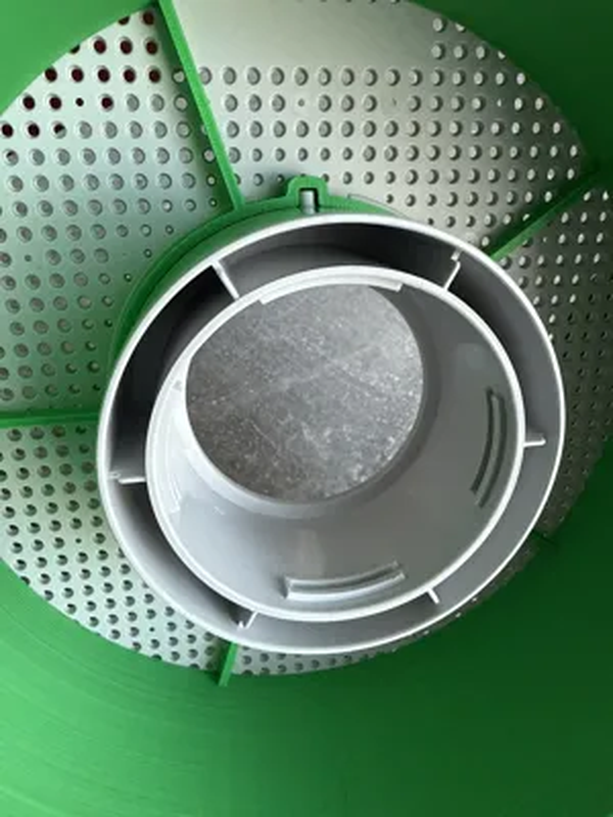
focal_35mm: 25
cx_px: 306
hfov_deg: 54.9
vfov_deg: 69.4
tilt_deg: -55.4
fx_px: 590
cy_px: 408
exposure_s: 1/99
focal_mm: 2.22
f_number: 2.2
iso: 320
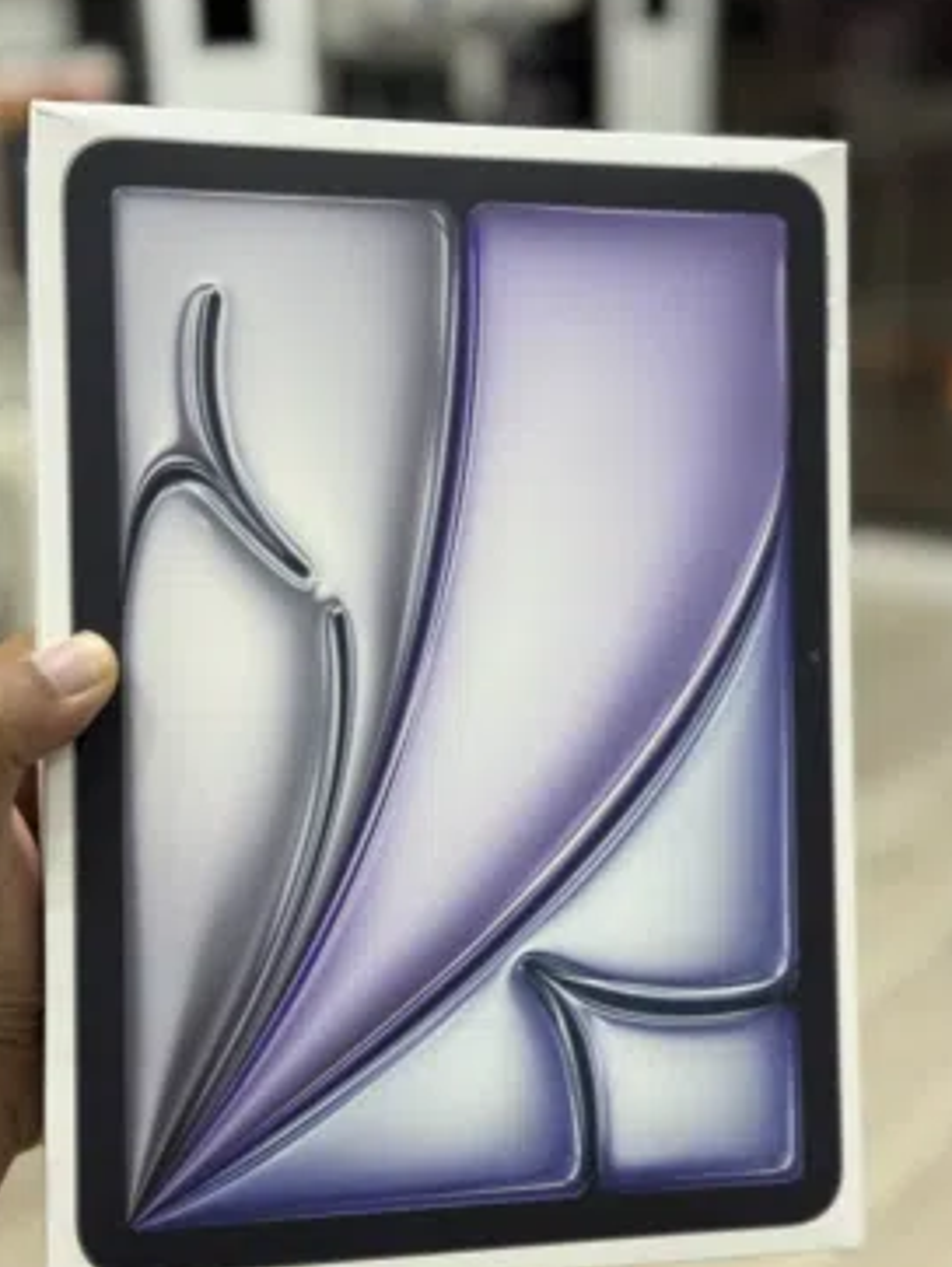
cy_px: 676
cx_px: 458
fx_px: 1941
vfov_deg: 36.1
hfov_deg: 27.6
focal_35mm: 53
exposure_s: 1/100
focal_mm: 6.76
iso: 160
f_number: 1.78
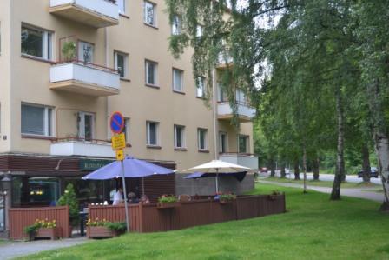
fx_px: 567
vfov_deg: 25.8
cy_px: 130
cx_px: 194
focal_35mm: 52
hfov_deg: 37.8
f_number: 5.6
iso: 280
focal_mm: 35
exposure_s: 1/125
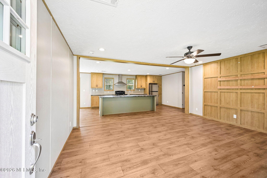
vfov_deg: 81.2
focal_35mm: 14
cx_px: 134
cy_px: 89
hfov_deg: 104.3
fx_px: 104
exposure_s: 1/15
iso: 400
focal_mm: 14
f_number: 8
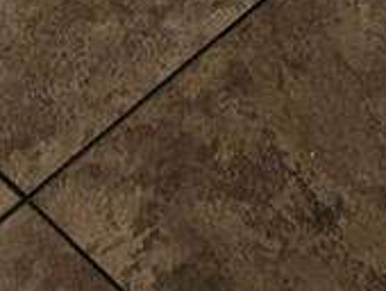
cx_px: 23
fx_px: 1809
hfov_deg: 12.1
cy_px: -903
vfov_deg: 6.9
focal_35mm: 162
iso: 100
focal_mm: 5.4
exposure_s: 1/120
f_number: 1.8
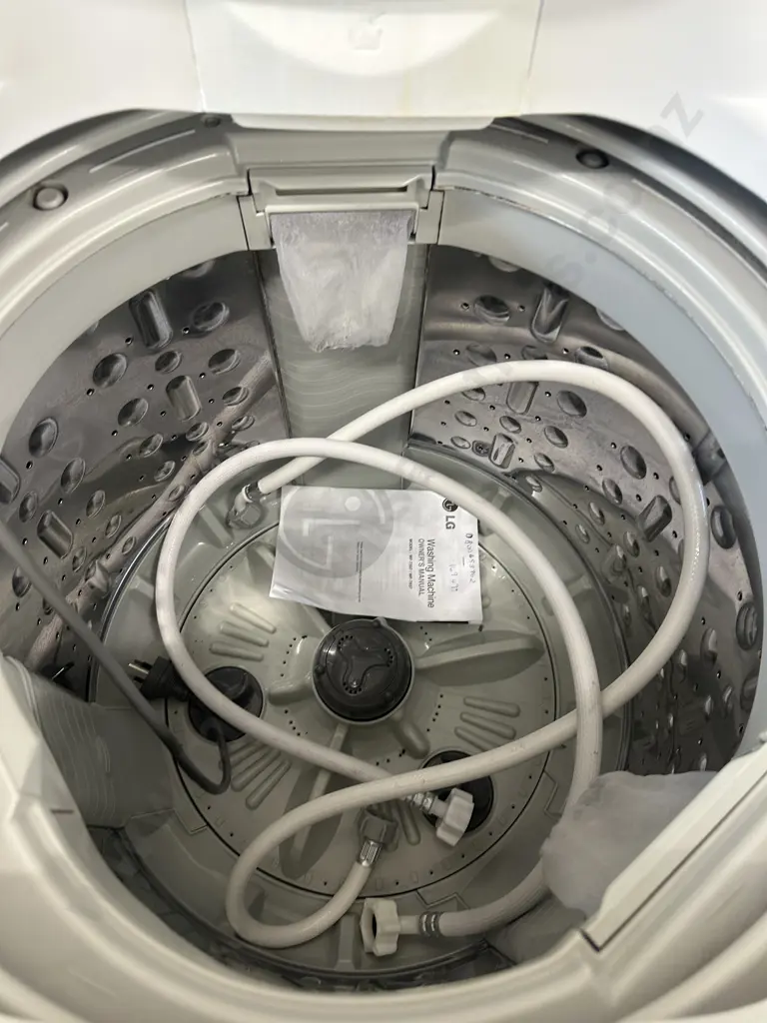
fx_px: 709
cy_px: 512
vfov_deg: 71.6
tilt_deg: -67.9
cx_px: 384
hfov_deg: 56.8
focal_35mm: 24
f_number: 1.78
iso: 200
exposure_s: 1/50
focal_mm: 6.86
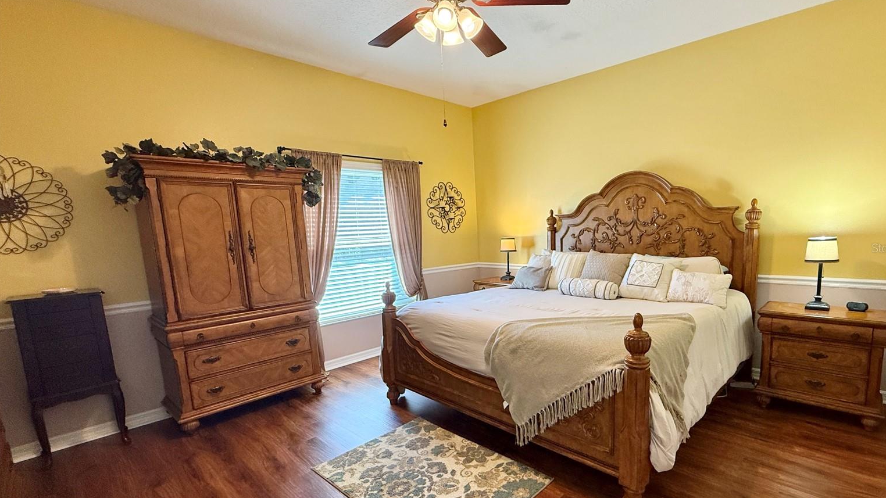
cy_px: 248
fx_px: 376
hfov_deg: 99.3
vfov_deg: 67.1
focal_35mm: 16
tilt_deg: -8.1
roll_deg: +1.7
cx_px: 462
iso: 250
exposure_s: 1/120
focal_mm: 2.22
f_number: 2.2
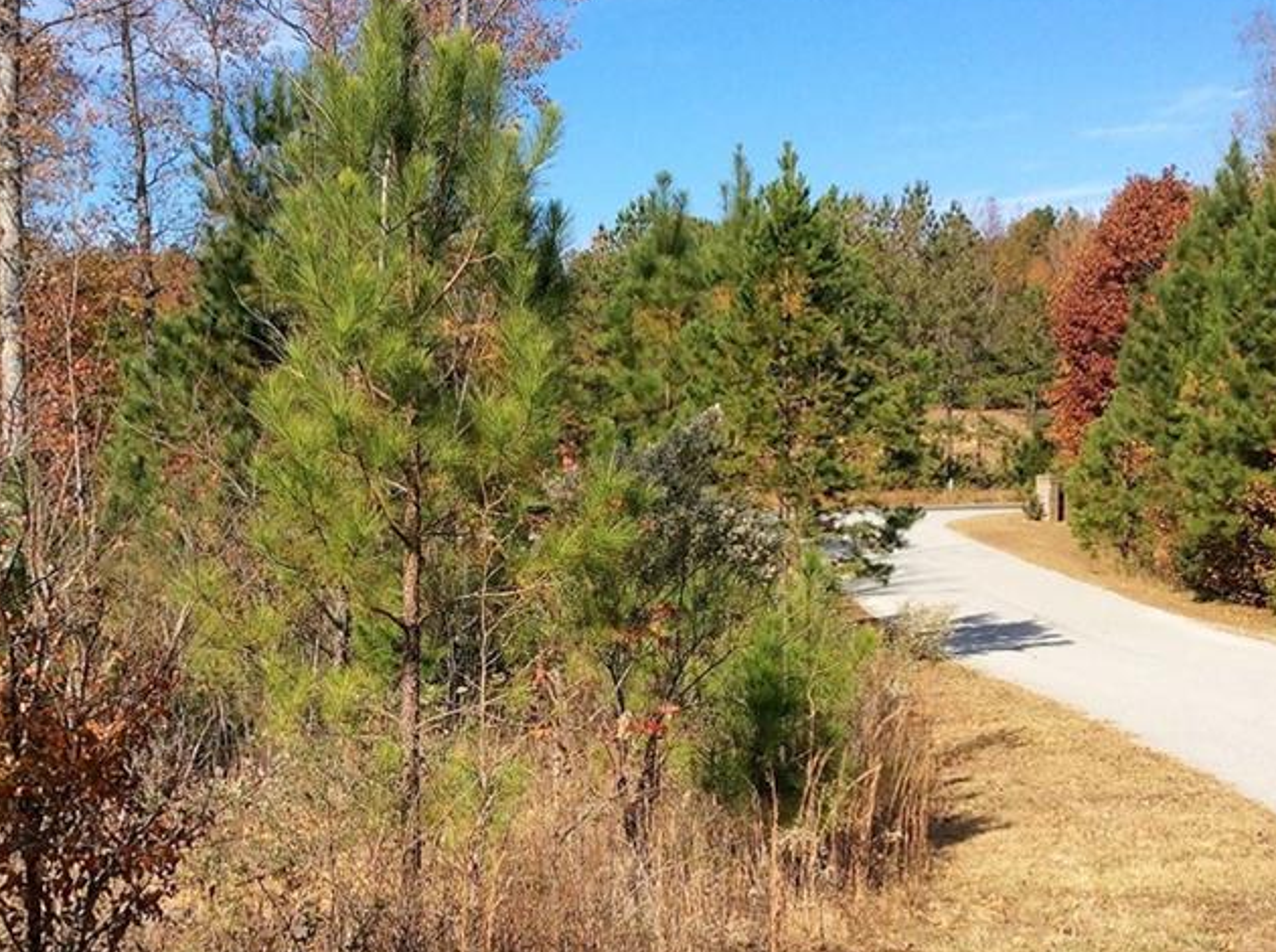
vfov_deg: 27.8
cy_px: 614
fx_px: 1913
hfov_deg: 36.6
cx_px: 454
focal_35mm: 52
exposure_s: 1/1059
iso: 32
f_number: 2.4
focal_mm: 3.3
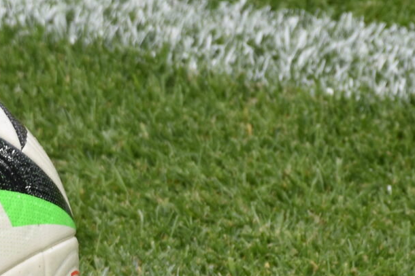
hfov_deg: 2.3
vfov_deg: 1.6
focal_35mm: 882
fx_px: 10162
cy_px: 270
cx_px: -65
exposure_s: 1/500
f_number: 5.6
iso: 200
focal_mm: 140
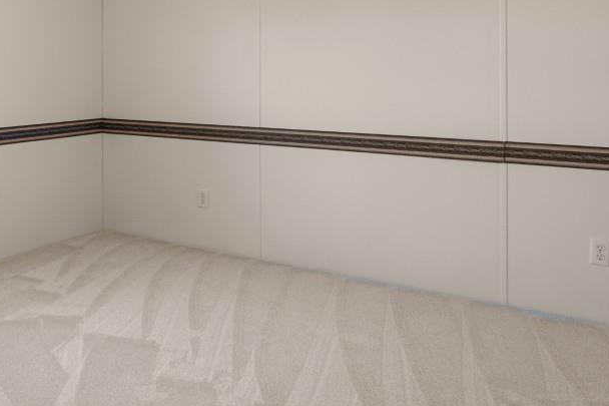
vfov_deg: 32.1
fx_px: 676
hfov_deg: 43.1
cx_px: 30
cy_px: 58
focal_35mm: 40
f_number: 5
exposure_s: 1/10
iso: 100
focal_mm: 10
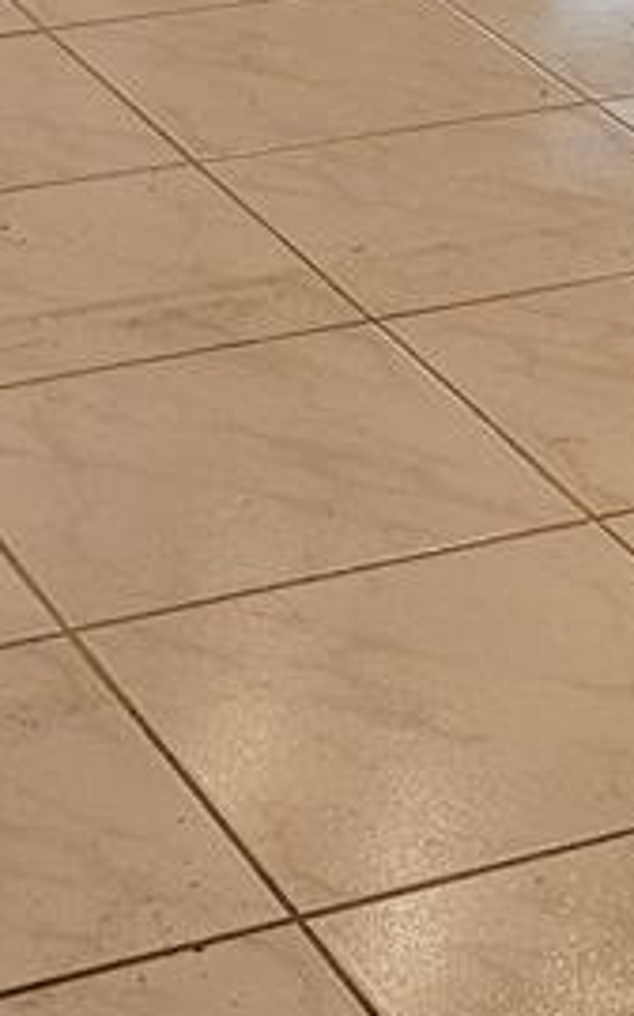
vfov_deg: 13.0
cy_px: -861
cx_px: 811
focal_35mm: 145
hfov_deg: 8.9
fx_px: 4011
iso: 200
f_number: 1.7
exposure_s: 1/120
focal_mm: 6.3
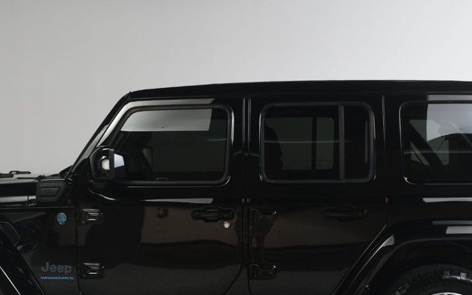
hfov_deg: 34.4
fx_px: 759
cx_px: 192
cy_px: 242
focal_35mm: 59
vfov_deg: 21.7
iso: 100
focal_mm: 23
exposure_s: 1/160
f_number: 9
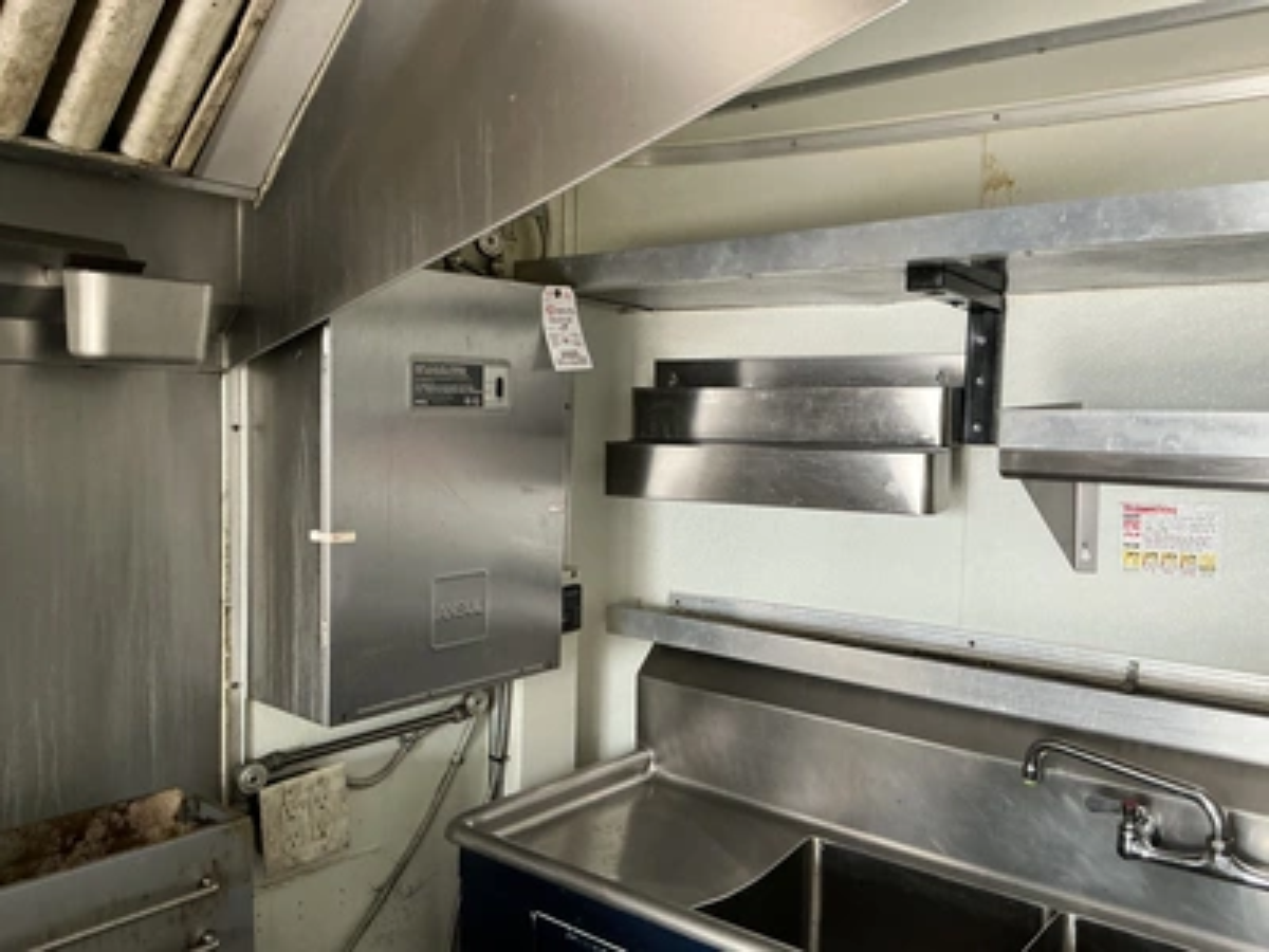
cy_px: 476
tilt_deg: -4.6
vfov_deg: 49.7
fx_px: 1026
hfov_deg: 63.4
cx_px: 634
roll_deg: +0.7
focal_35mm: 28
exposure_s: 1/60
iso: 125
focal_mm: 3
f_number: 1.8
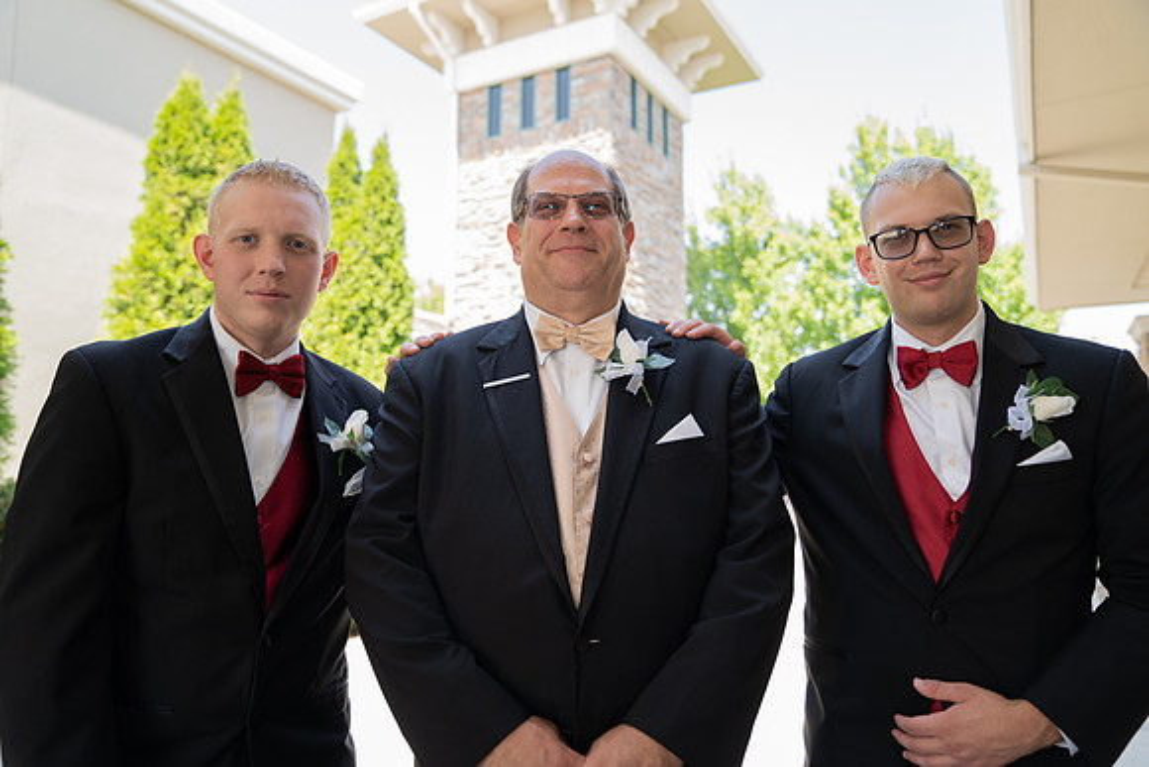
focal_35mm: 26
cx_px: 574
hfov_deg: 69.4
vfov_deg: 49.6
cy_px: 384
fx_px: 830
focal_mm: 26
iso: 160
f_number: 2.8
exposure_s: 1/200
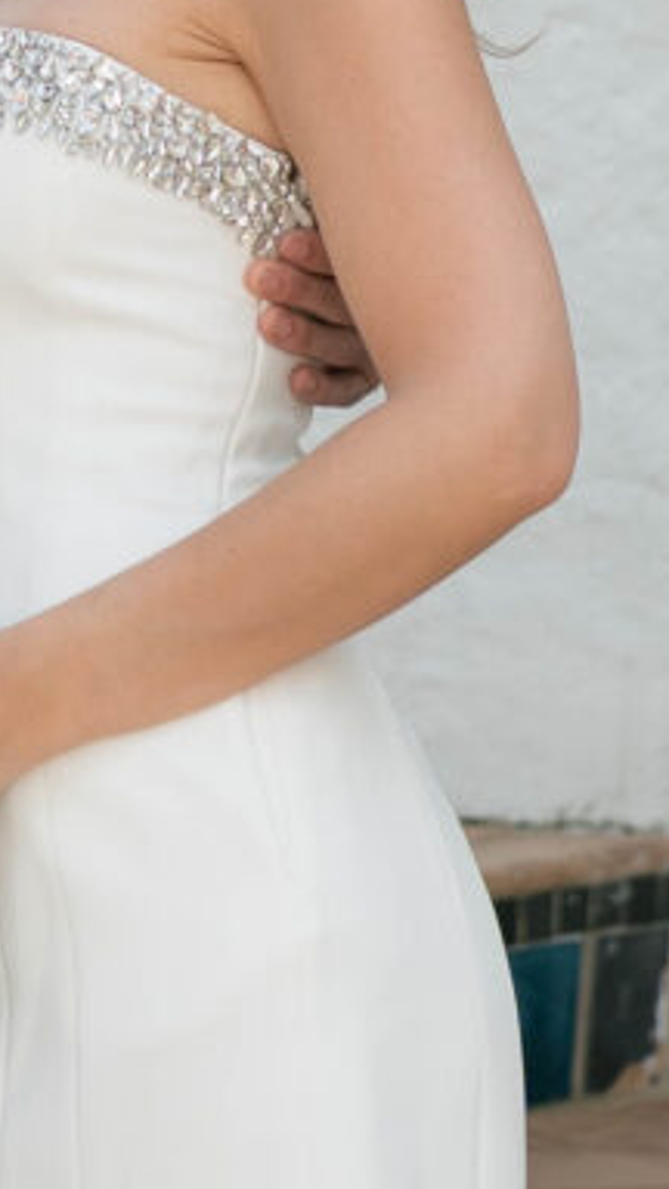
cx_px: -138
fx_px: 11006
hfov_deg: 3.5
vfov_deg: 6.1
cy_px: -443
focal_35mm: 349
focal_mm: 50
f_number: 2
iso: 100
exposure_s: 1/1250
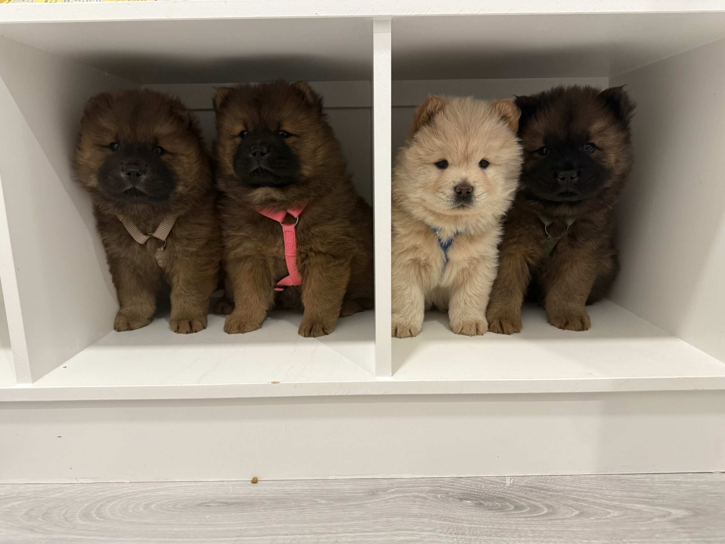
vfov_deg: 56.8
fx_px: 503
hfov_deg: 71.6
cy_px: 272
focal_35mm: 24
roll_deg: +0.8
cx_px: 362
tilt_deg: -12.4
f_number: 1.78
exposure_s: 1/60
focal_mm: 6.76
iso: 320
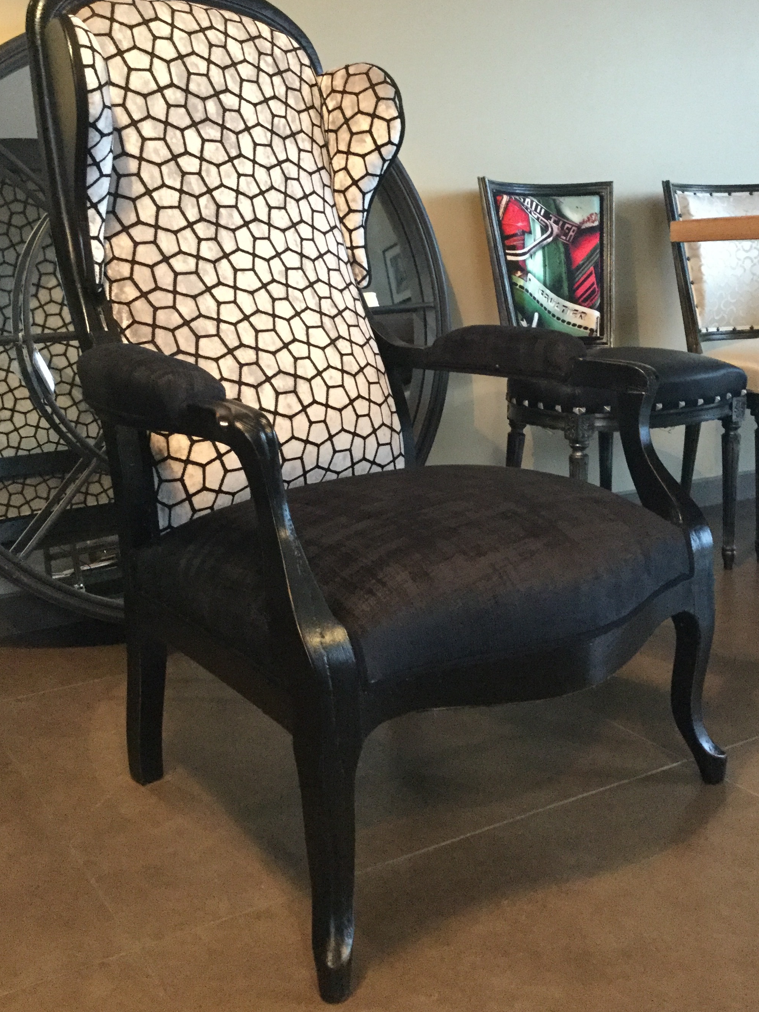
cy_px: 437
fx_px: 1111
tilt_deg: -10.1
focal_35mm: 38
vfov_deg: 48.8
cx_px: 407
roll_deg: -1.0
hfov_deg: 37.7
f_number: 2.4
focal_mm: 3.3
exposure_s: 1/17
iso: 250
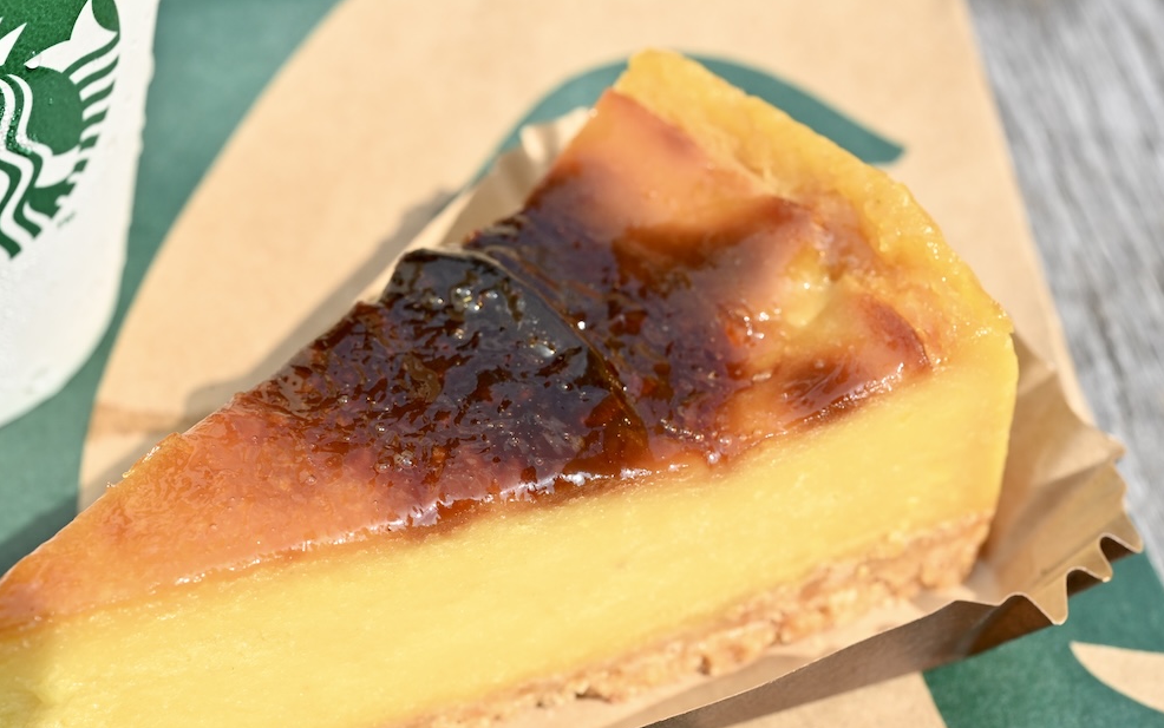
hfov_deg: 33.0
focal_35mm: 62
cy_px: 390
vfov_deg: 21.0
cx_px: 588
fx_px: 1967
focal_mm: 60
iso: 320
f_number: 11
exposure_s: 1/320
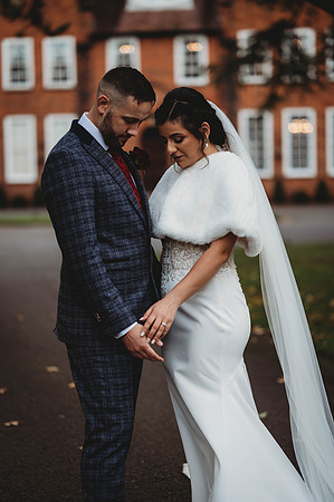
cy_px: 251
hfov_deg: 16.0
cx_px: 167
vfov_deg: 23.9
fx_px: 1186
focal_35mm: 85
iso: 100
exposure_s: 1/320
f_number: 1.8
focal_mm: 85
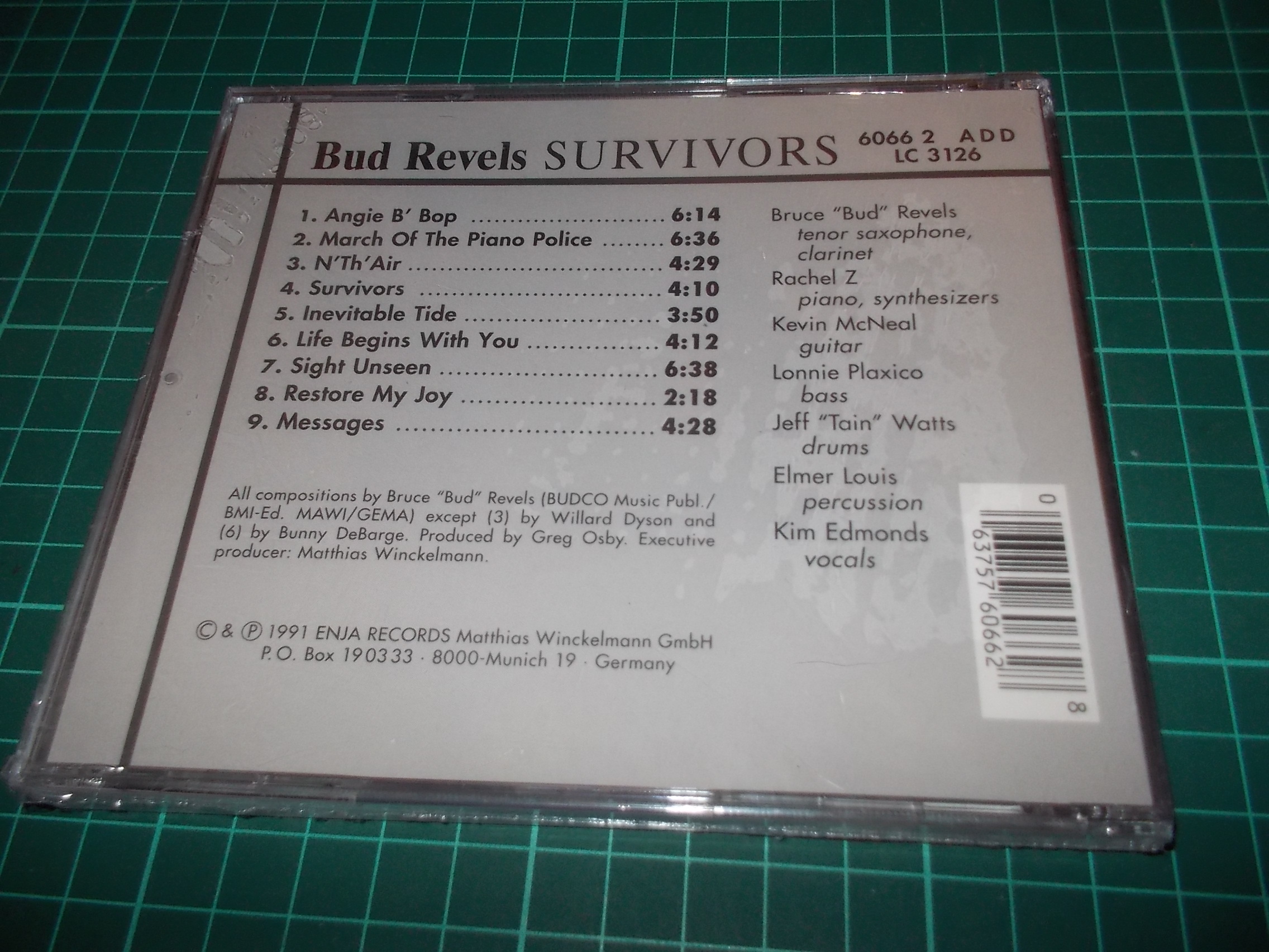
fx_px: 1063
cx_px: 634
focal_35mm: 29
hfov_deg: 61.7
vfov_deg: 48.2
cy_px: 476
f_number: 3.3
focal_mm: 4.1
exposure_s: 1/30
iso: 200
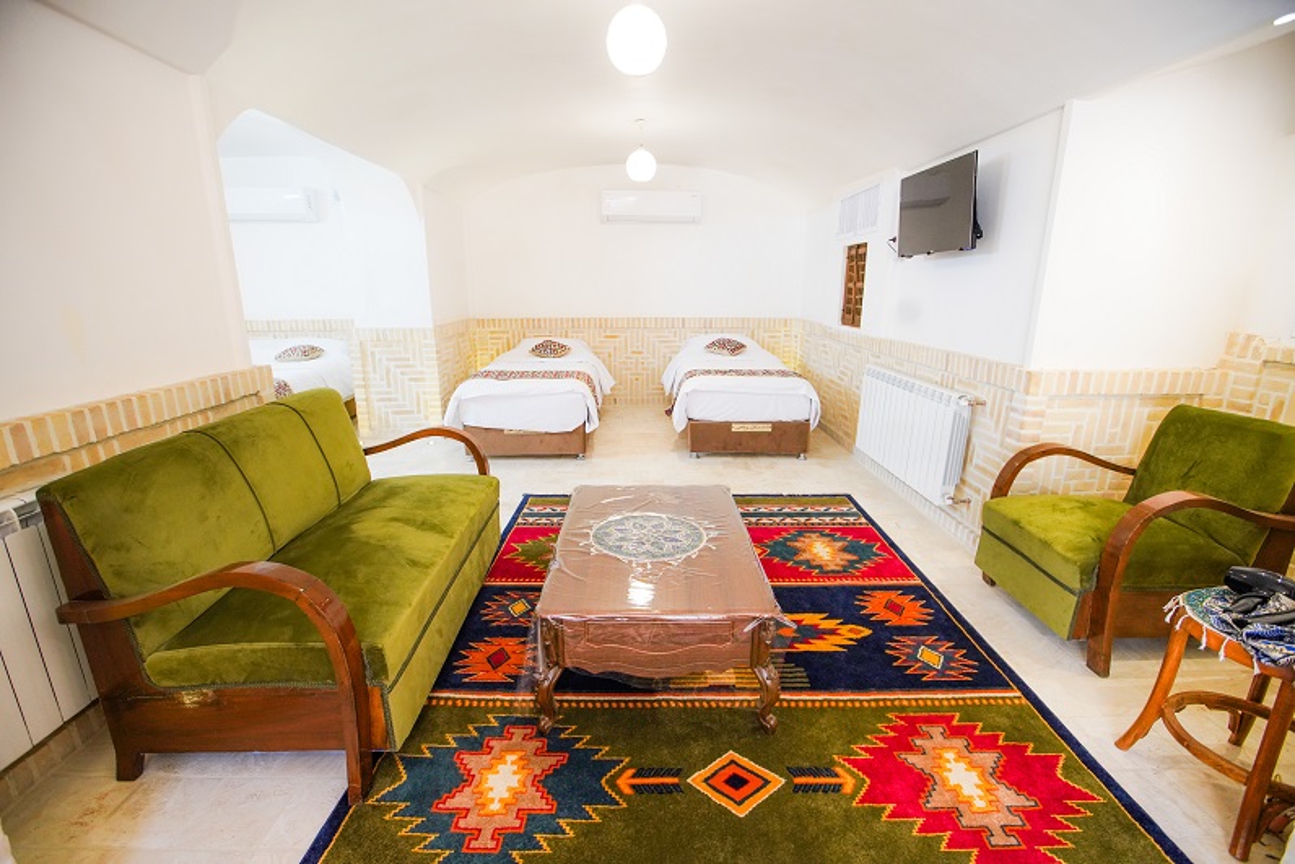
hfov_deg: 96.7
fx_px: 576
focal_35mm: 16
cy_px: 432
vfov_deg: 73.8
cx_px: 648
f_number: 4
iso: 1600
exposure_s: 1/160
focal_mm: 16
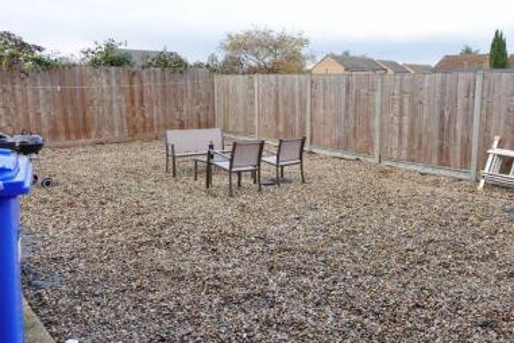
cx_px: 298
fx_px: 428
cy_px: 157
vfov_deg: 43.6
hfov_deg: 61.6
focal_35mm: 30
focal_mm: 8.8
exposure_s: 1/125
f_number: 4
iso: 125
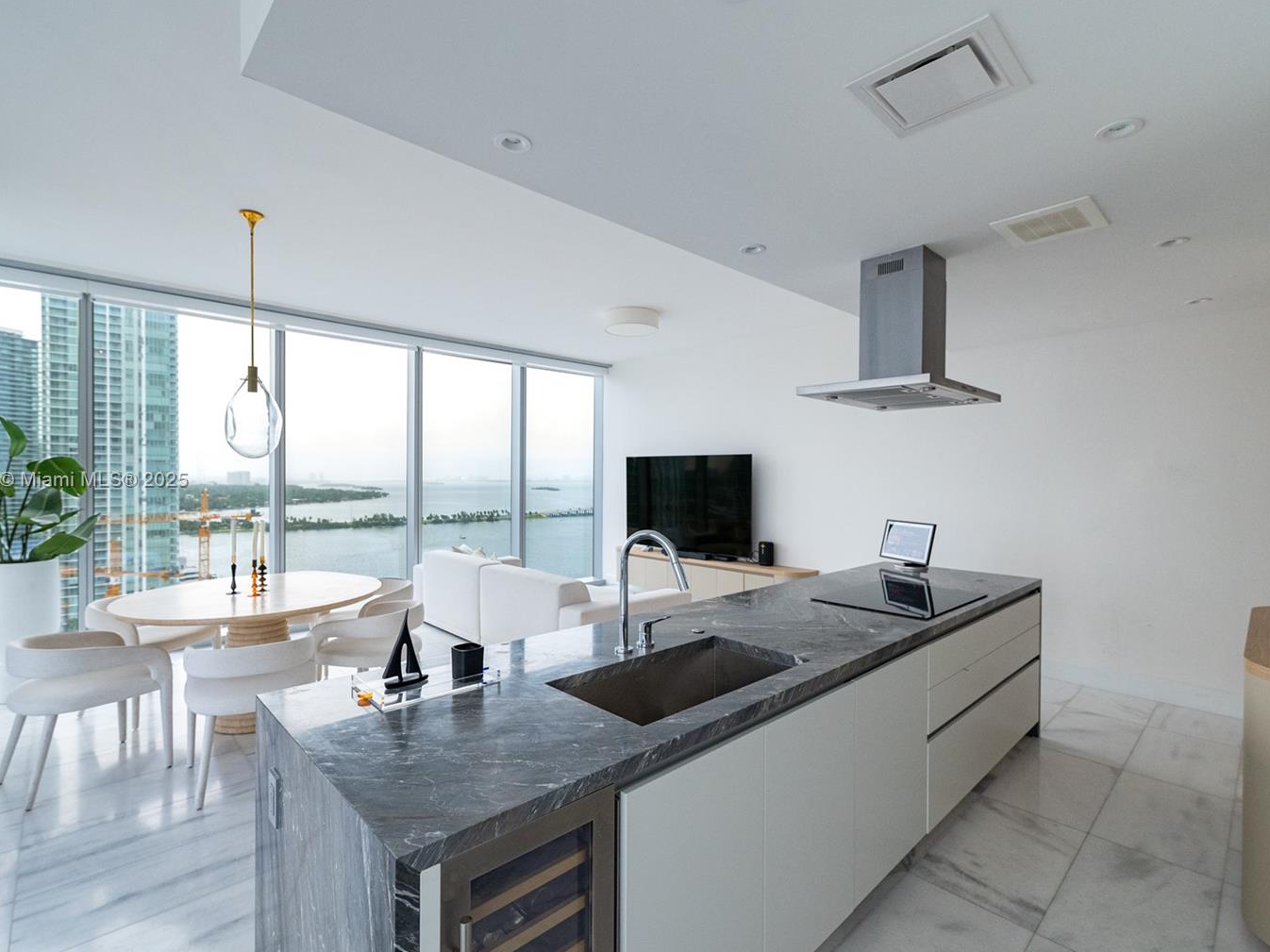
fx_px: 587
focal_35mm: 16
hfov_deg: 94.5
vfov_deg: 78.1
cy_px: 481
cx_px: 641
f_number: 6.3
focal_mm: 14
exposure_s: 1/160
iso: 2500
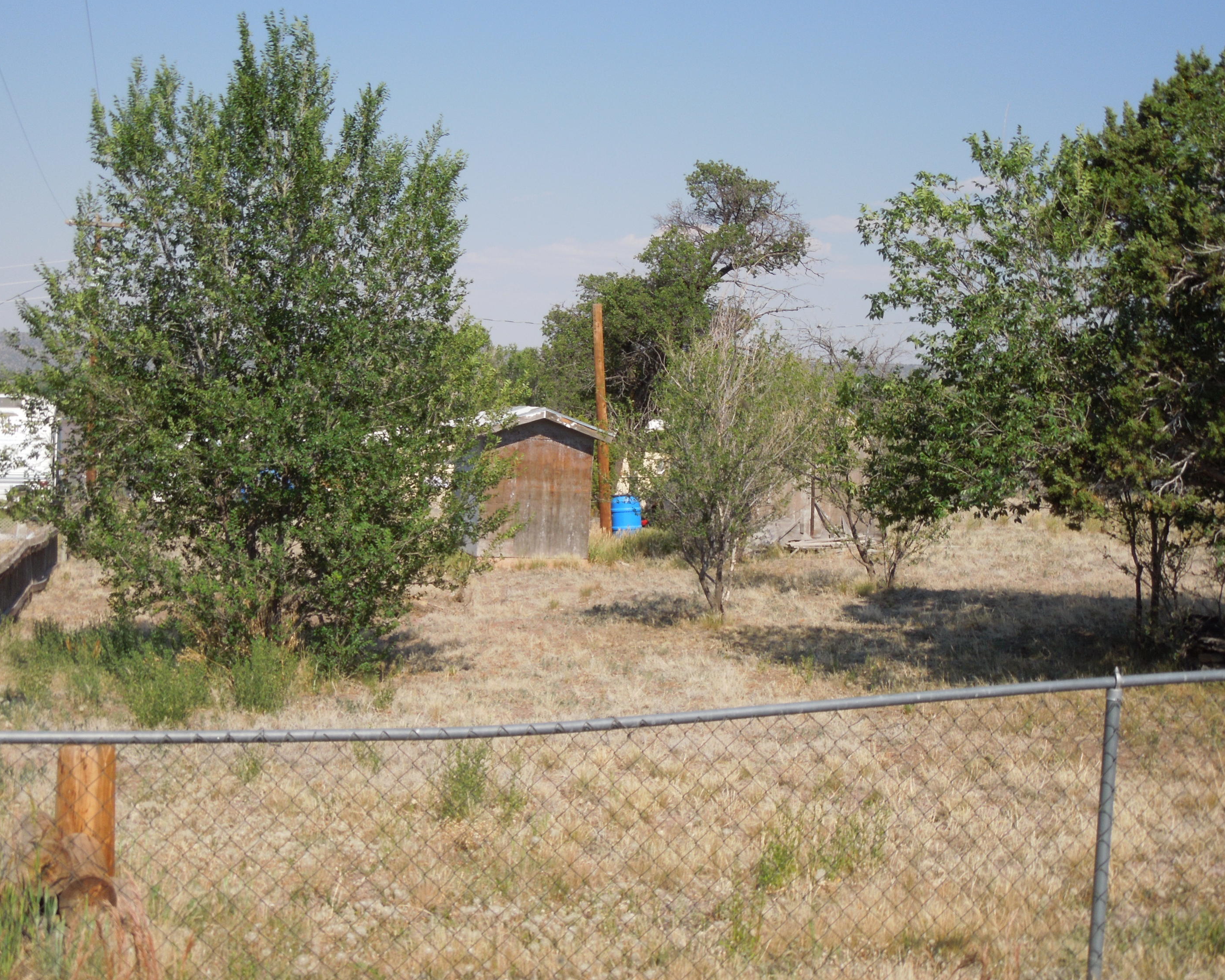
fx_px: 1631
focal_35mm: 45
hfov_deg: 41.1
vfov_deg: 33.4
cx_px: 585
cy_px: 490
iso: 100
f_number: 3.9
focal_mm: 7.8
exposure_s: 1/800
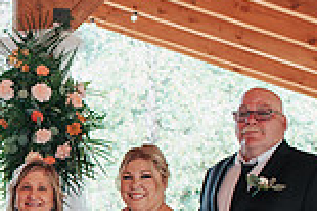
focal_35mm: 142
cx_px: -176
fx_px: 1249
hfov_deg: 13.5
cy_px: 278
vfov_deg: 9.5
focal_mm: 35
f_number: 3.2
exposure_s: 1/200
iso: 450
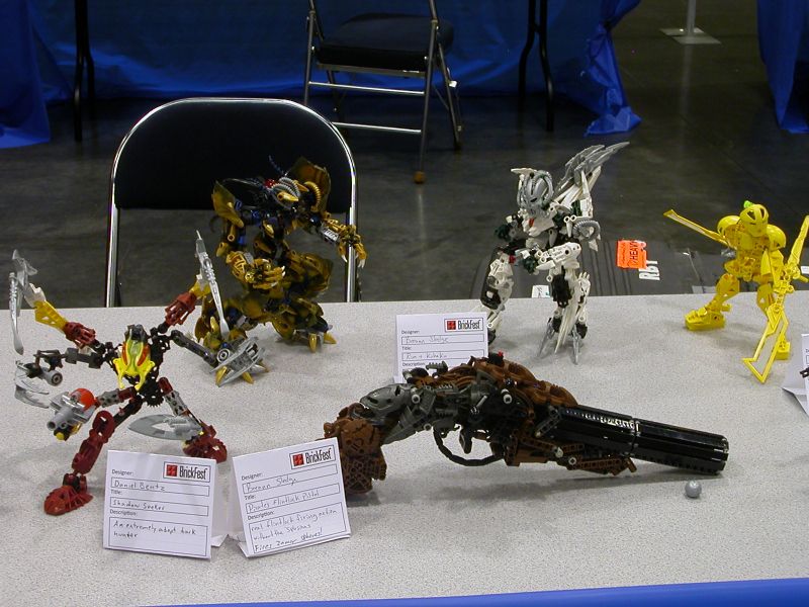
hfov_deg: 30.3
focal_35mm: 64
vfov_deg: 22.9
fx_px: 1496
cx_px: 404
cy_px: 304
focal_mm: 9.7
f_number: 3.5
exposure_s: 1/10.7
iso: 100
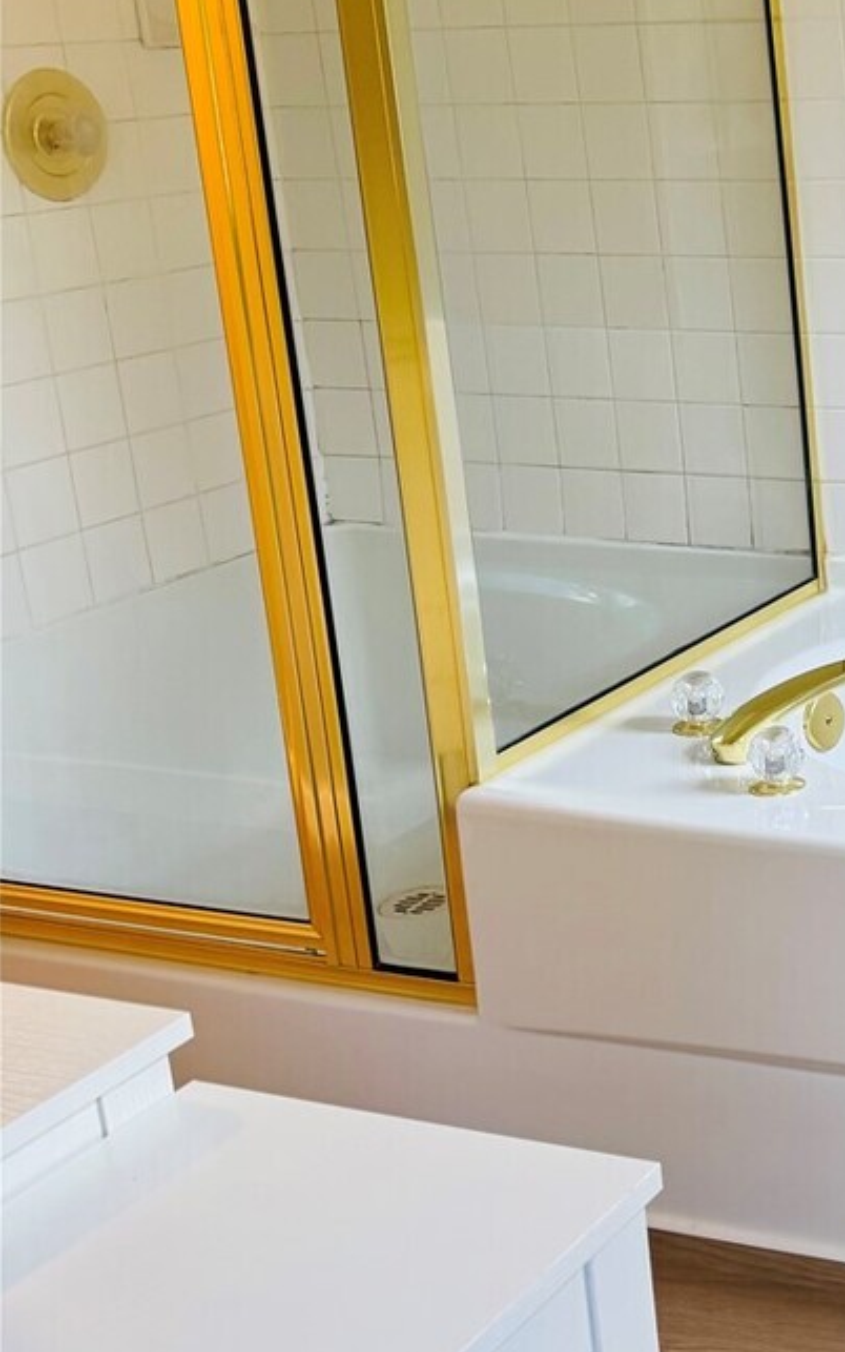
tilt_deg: -14.3
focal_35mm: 57
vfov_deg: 35.6
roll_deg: +3.2
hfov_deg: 20.5
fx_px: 2100
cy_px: 545
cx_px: 1133
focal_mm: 6.76
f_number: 1.78
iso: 125
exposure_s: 1/120
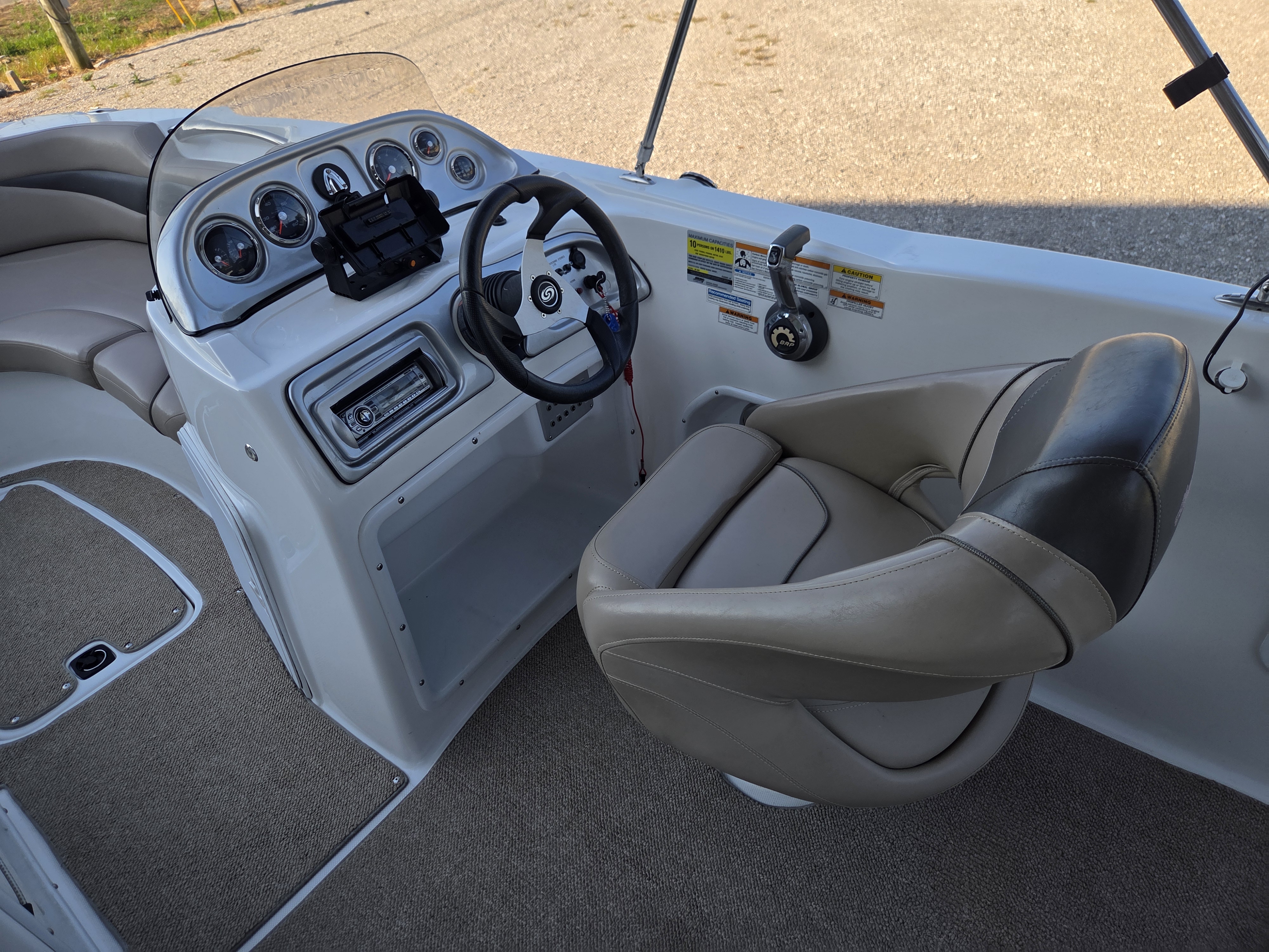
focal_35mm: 23
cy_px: 476
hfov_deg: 73.9
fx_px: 843
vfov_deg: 58.9
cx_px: 634
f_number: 1.8
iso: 80
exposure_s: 1/1756
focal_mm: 5.4
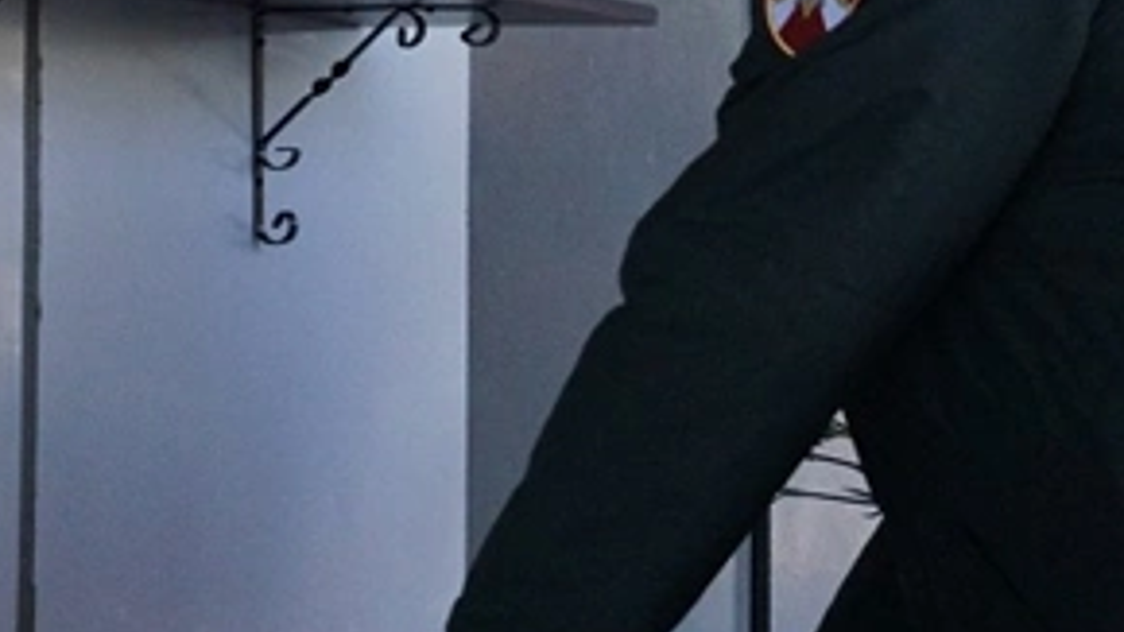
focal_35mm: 142
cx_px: 515
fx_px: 4242
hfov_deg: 15.1
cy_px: -23
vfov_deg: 8.5
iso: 1600
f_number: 4.5
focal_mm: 35
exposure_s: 1/2000
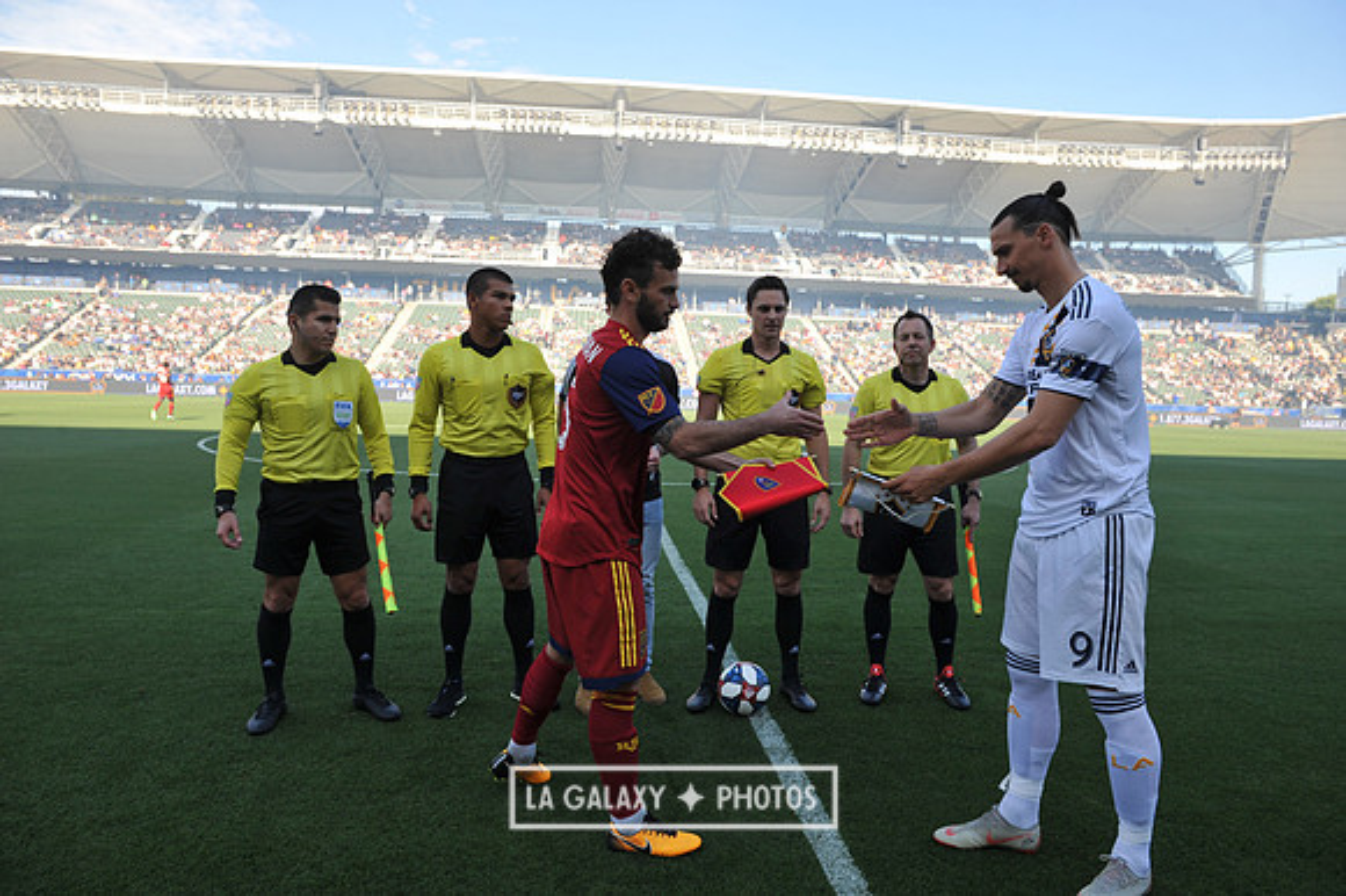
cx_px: 673
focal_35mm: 24
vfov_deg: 53.1
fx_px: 897
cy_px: 448
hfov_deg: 73.8
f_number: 6.3
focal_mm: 24
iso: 250
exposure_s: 1/400
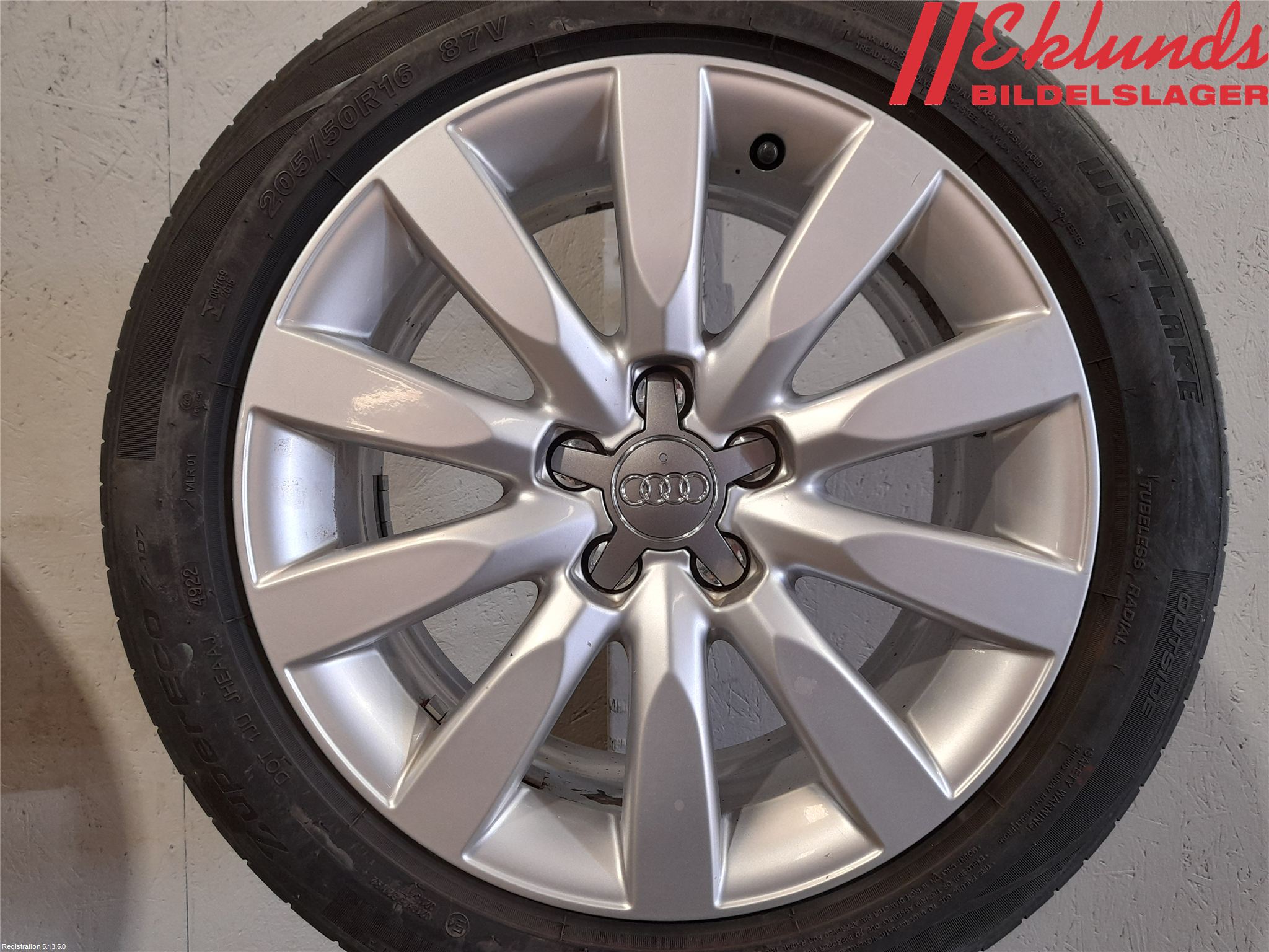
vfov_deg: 54.9
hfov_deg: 69.4
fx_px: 916
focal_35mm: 25
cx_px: 634
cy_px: 476
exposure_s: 1/50
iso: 160
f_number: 2
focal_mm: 4.6
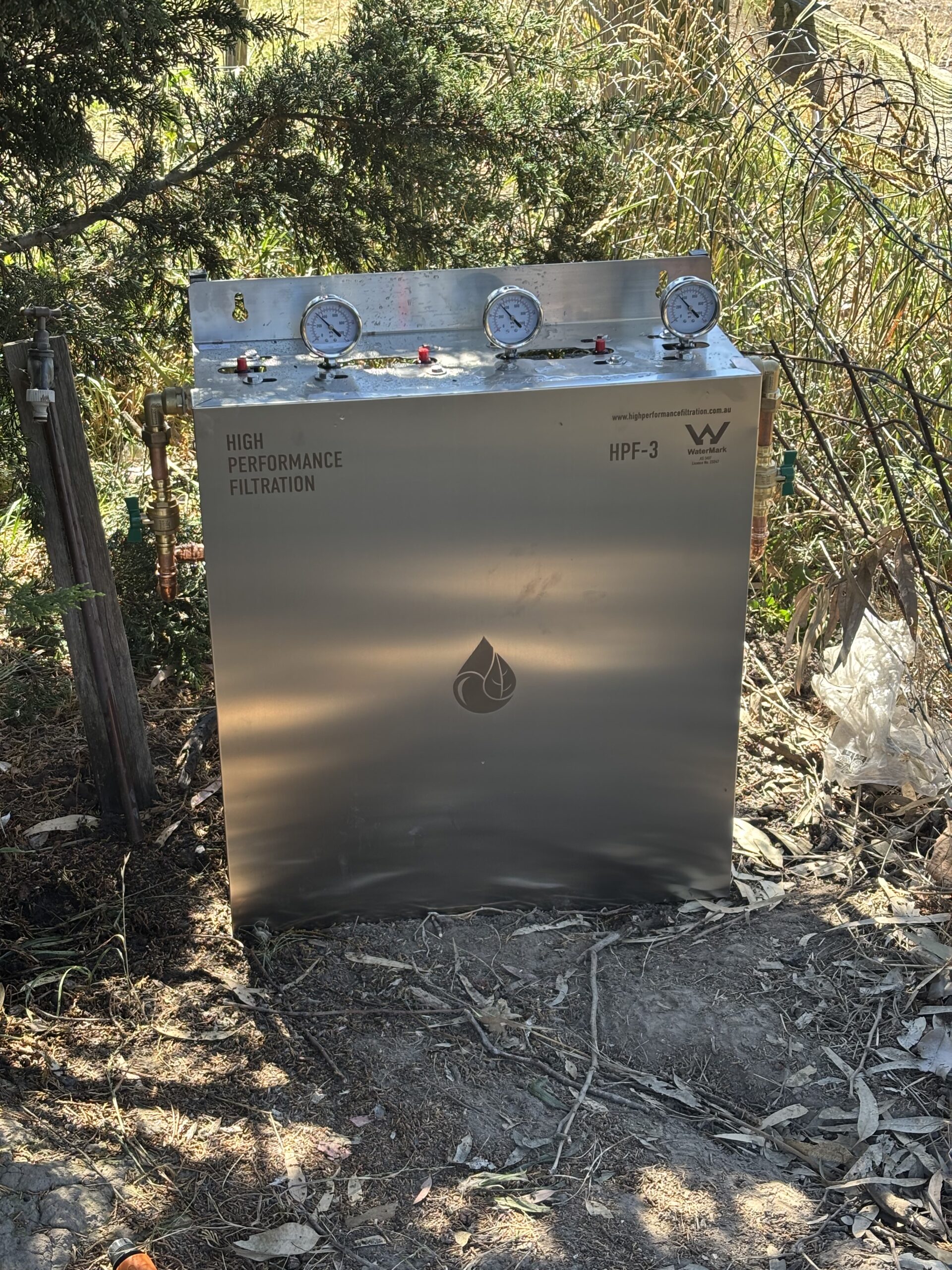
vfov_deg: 36.8
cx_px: 476
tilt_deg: -25.5
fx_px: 1907
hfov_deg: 28.0
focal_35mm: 52
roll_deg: +0.8
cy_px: 635
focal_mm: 5.96
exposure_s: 1/179
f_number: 1.6
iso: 32
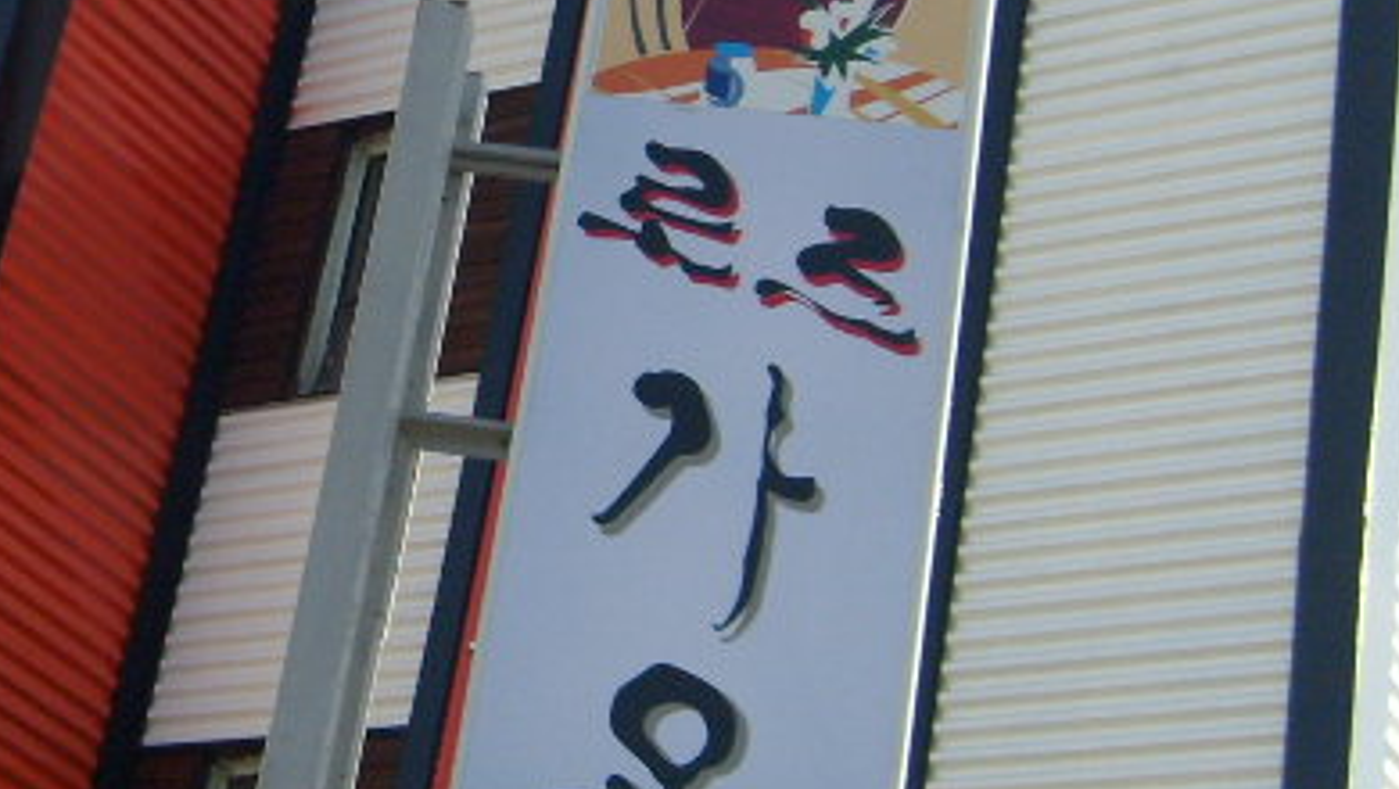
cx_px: 68
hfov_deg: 20.8
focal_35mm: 100
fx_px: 3712
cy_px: 172
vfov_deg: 12.1
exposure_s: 1/125
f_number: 7.1
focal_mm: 5.8
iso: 80
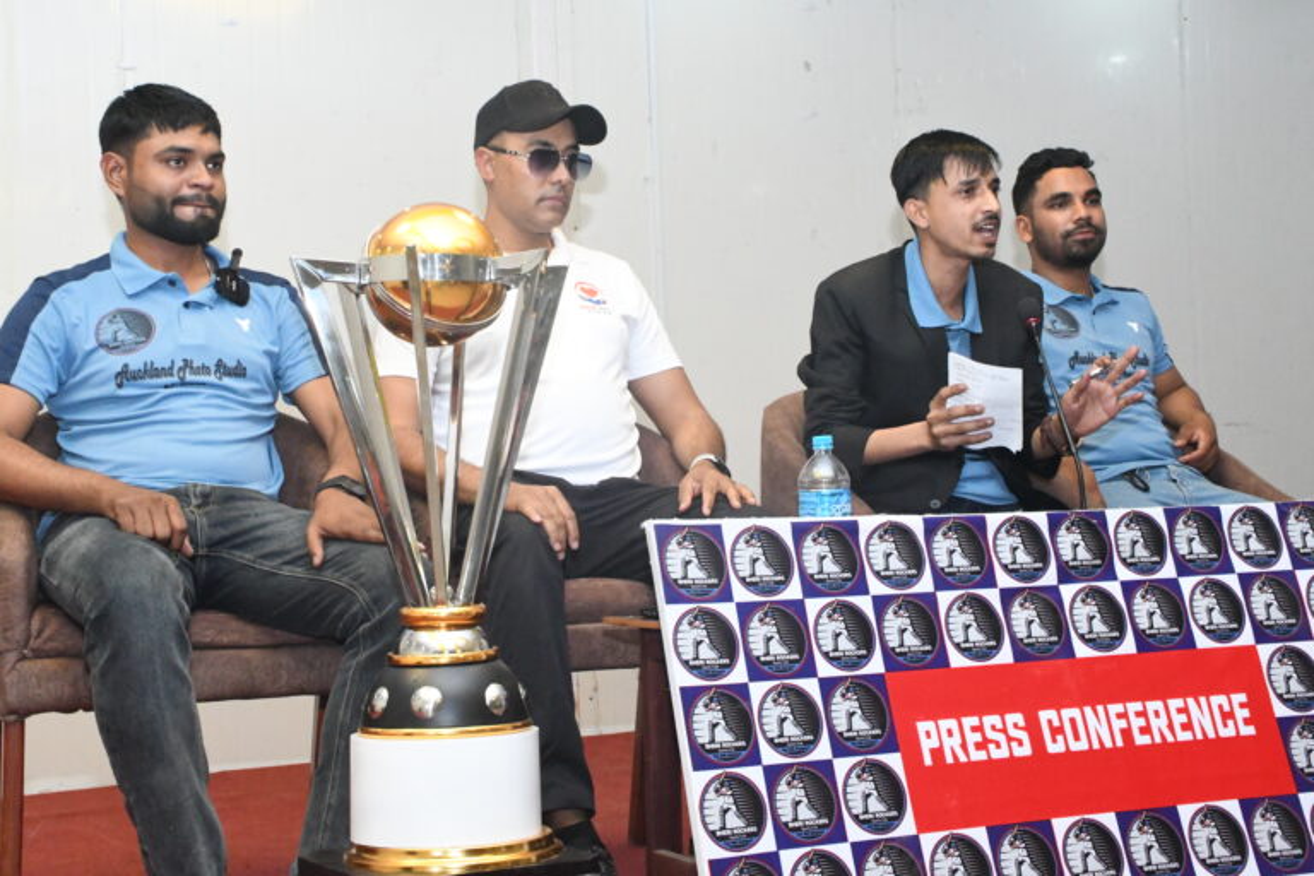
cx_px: 657
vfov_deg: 26.5
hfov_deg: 38.9
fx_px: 1861
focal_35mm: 51
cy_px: 438
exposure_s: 1/160
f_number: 7.1
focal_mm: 34
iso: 10000
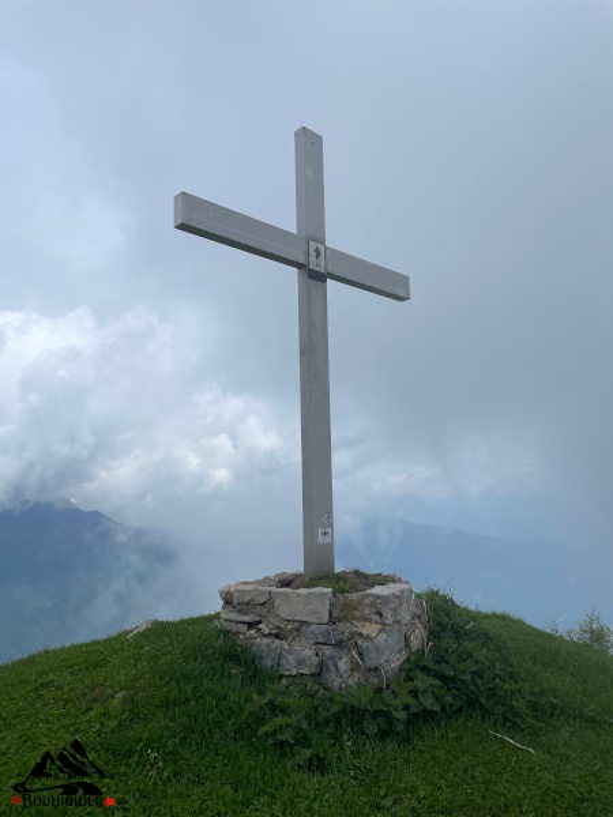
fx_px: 614
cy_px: 408
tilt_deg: +10.7
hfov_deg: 53.1
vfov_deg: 67.3
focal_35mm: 26
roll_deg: +2.1
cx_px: 306
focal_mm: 4.2
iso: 32
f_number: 1.6
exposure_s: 1/6135
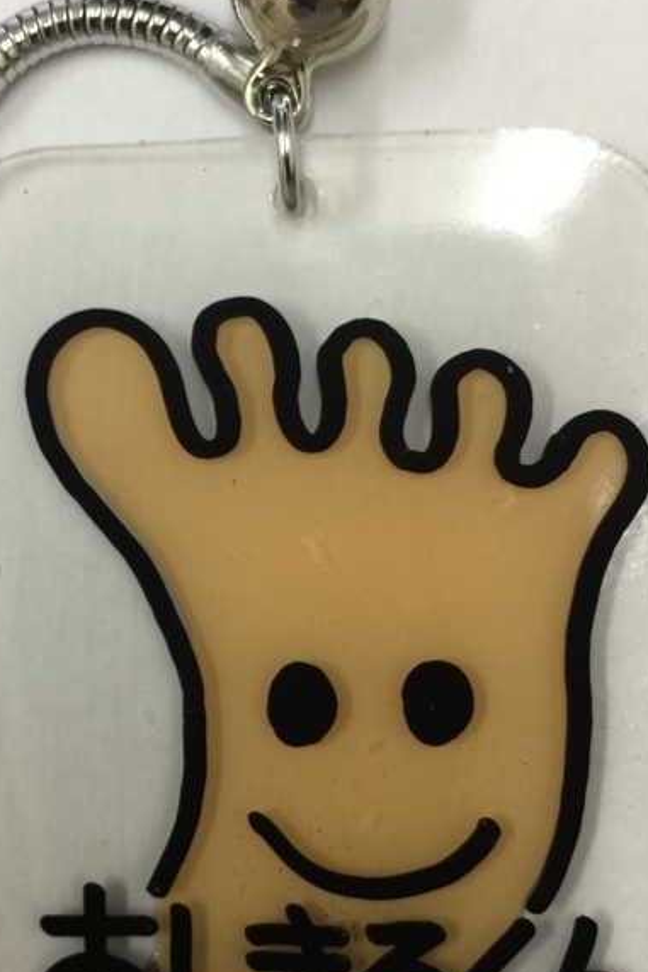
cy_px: 506
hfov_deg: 24.9
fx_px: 1459
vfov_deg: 36.9
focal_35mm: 54
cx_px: 192
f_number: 2.2
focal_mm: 4.15
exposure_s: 1/33
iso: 40
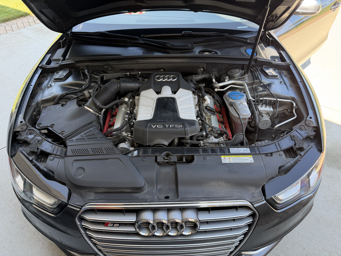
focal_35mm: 24
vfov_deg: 56.8
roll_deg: +0.8
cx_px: 170
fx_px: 236
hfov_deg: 71.6
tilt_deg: -44.0
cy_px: 128
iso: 80
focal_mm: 6.76
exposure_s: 1/179
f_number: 1.78
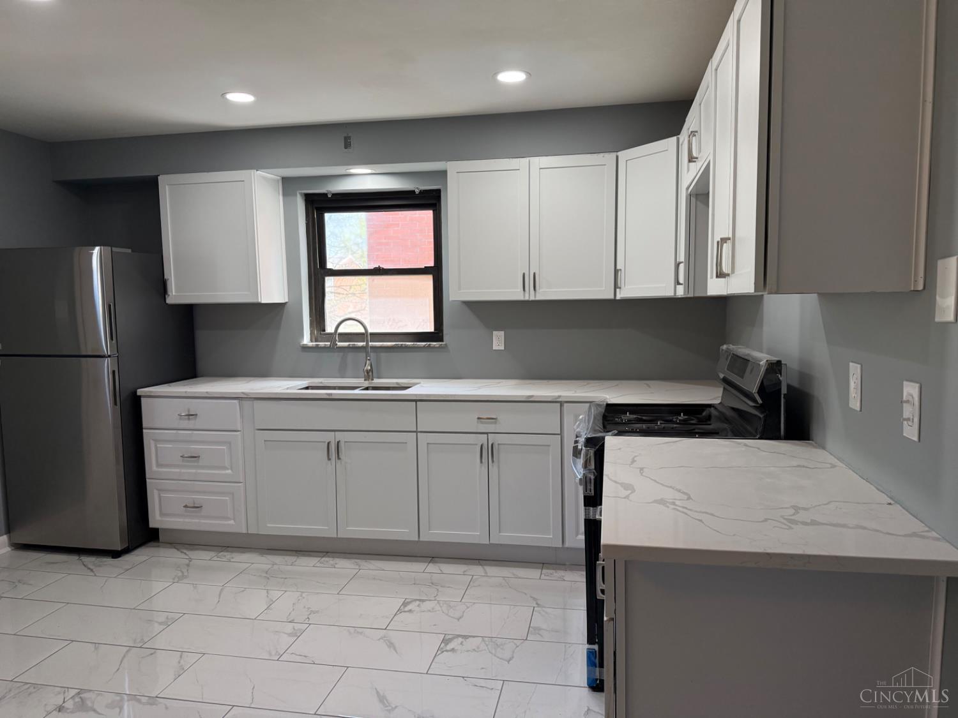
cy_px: 359
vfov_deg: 56.8
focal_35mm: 24
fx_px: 664
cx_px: 479
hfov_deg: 71.6
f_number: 1.78
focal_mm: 6.76
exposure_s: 1/237
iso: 200
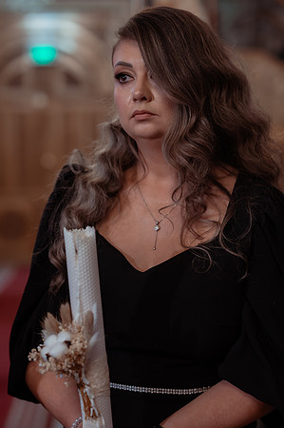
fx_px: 1008
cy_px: 214
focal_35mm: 85
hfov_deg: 16.0
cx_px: 142
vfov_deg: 23.9
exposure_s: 1/250
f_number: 2.8
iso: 3200
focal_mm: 85
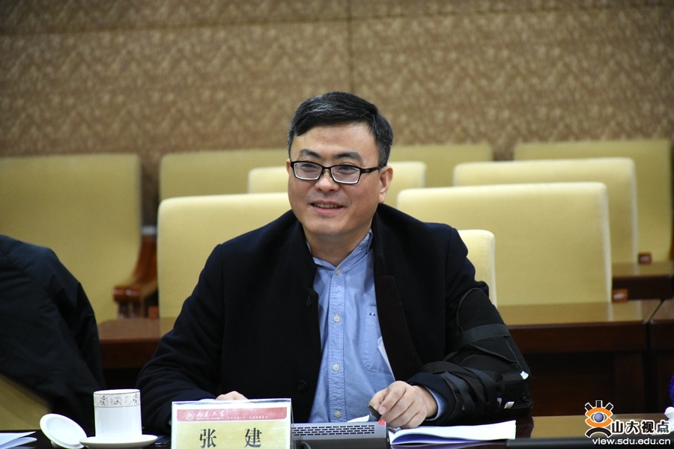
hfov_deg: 9.8
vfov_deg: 6.5
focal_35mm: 210
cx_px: 337
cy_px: 224
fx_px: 3931
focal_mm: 140
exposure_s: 1/125
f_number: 5.6
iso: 4000
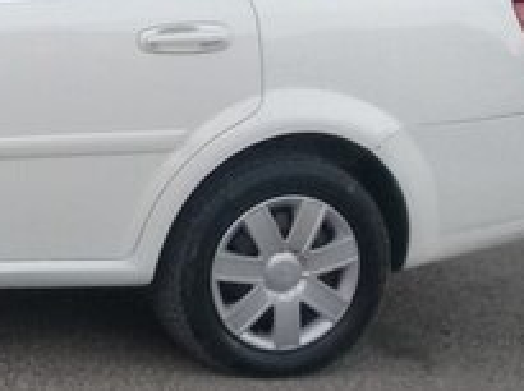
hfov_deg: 17.4
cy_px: 37
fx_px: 1511
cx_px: -291
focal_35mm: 100
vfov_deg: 14.6
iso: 64
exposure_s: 1/33
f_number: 2.2
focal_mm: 3.3
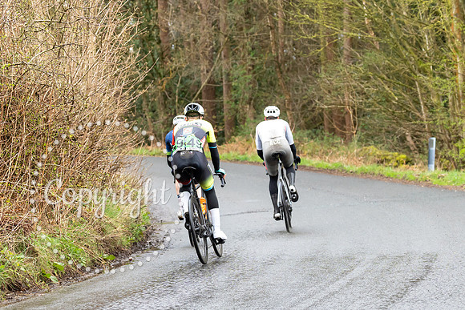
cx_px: 255
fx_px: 1675
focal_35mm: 130
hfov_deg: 15.8
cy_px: 158
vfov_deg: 10.6
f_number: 3.5
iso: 1250
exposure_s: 1/1000
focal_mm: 70
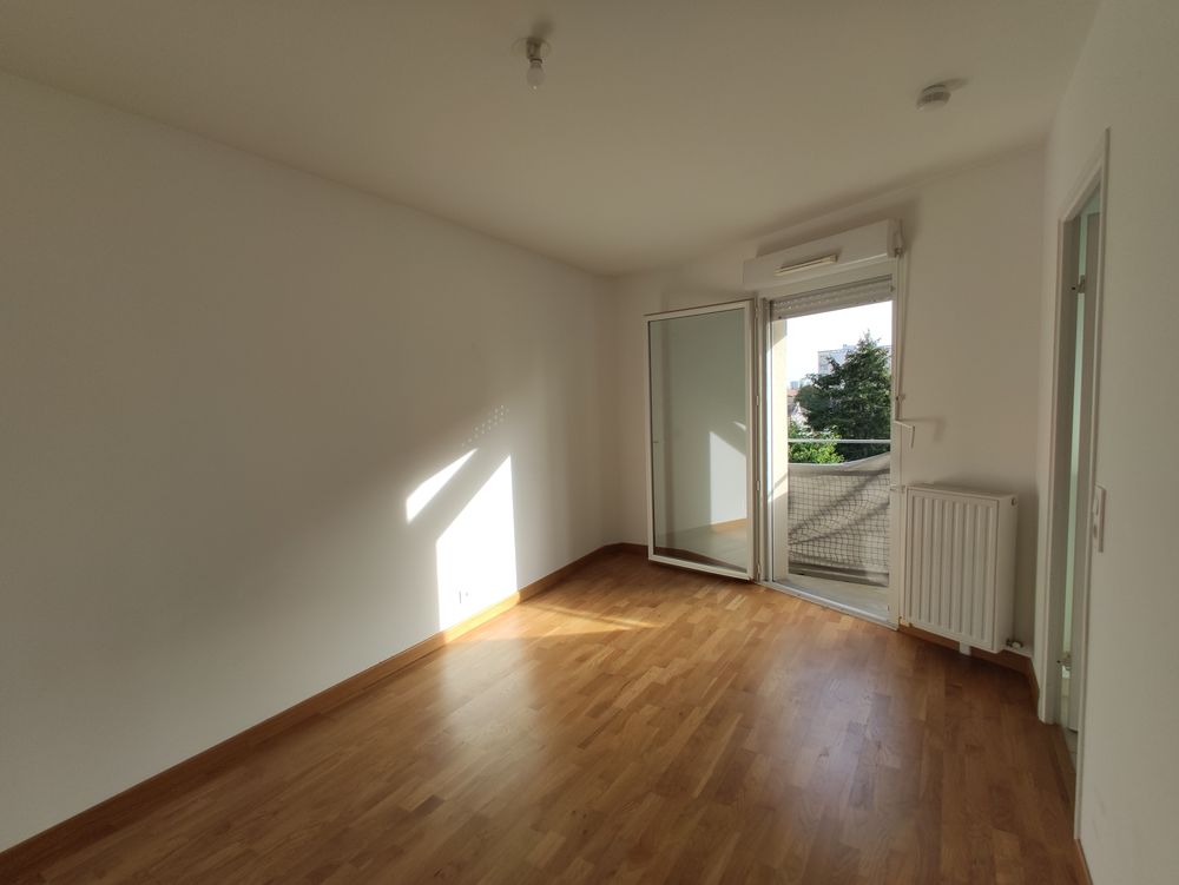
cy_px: 442
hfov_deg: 98.1
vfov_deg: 81.8
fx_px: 511
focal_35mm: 15
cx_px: 590
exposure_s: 1/295
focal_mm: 2.25
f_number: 2.2
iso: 100
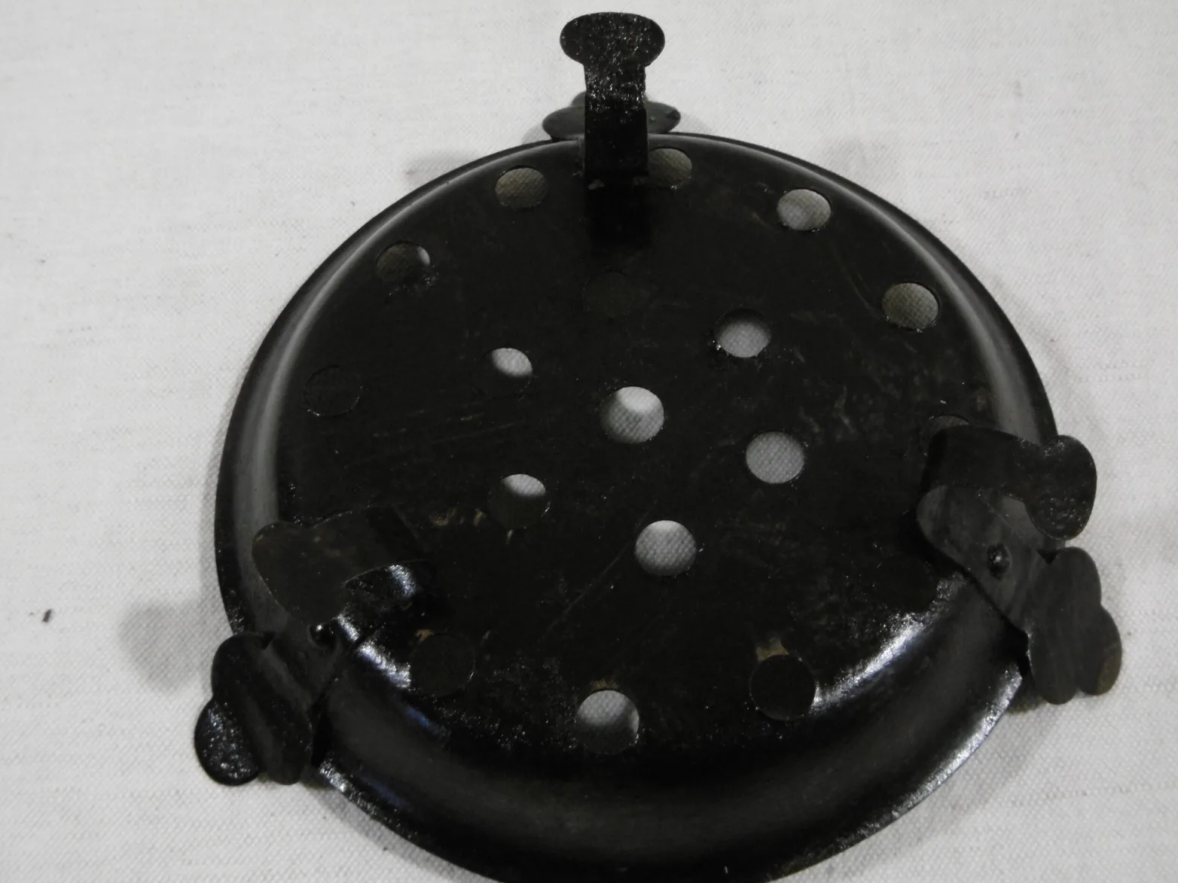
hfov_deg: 42.9
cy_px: 445
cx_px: 594
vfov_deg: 32.9
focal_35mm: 44
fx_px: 1497
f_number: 3.8
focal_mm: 7.7
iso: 400
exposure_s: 1/25
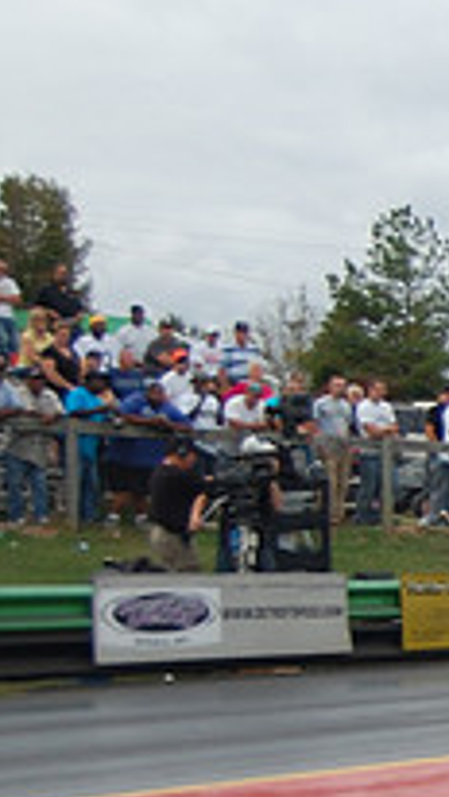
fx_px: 2622
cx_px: 1026
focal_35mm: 124
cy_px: 604
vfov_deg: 17.2
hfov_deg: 9.0
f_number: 4.2
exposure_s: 1/1000
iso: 220
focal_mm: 28
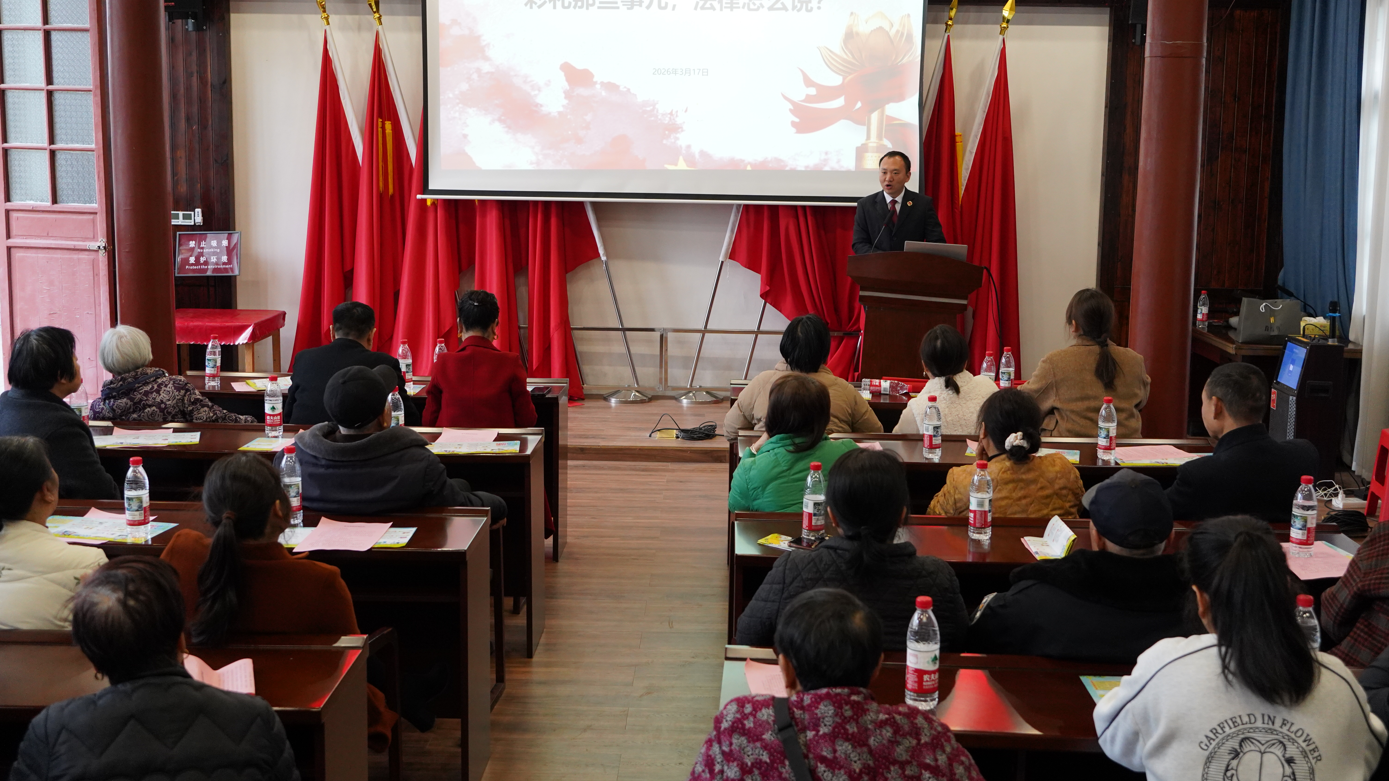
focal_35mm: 42
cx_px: 694
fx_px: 1547
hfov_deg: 48.4
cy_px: 340
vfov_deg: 28.3
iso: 3200
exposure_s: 1/160
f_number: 5
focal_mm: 40
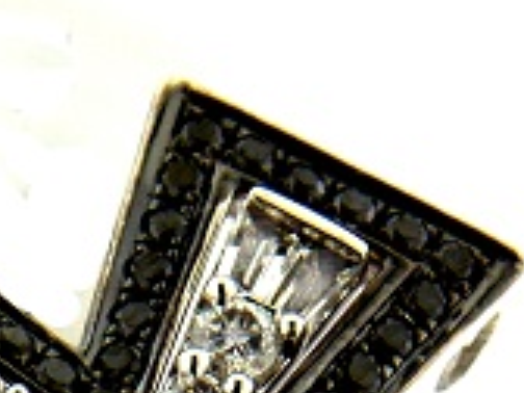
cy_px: 686
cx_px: 168
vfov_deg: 2.2
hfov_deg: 2.9
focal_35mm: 678
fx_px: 10263
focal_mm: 33.7
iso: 80
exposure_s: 1/160
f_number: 5.4
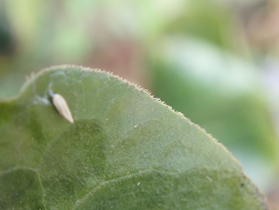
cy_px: 105
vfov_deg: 14.8
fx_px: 806
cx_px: 140
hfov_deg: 19.6
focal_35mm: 100
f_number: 4.9
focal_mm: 18
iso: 800
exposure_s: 1/125
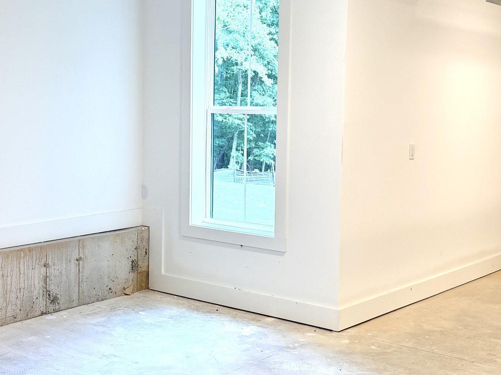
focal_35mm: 55
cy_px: 168
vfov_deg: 26.5
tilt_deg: -4.7
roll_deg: -0.1
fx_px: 796
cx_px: 179
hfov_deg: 34.7
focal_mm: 6.76
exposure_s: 1/173
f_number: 1.78
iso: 80
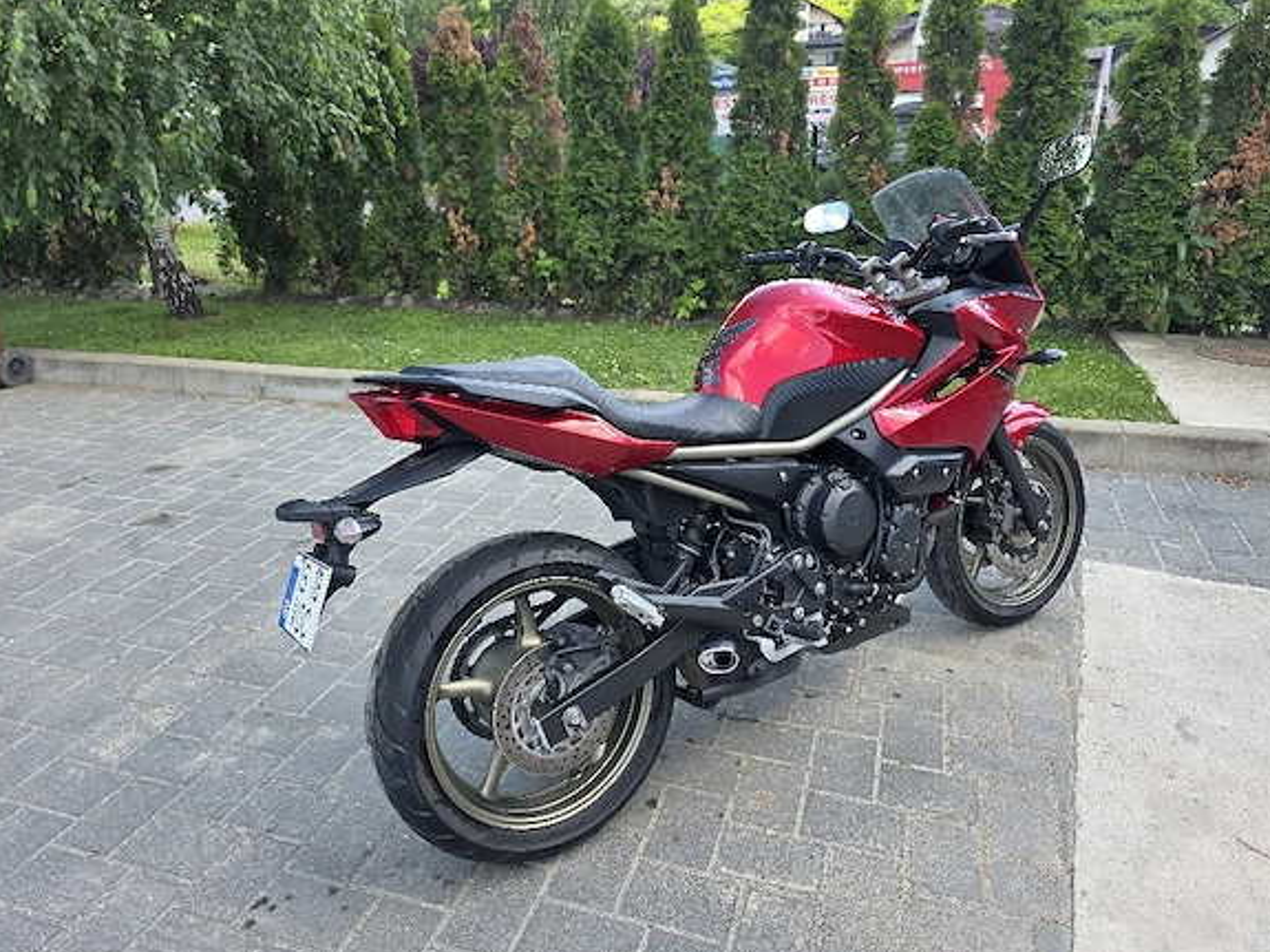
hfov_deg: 71.6
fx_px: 880
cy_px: 475
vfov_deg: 56.8
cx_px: 641
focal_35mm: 24
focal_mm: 6.3
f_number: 1.7
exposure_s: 1/370
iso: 40
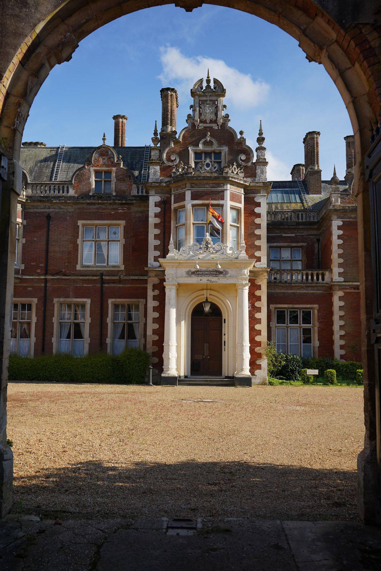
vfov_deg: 51.9
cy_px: 286
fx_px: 587
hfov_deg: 35.9
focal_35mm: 37
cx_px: 190
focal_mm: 37
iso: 100
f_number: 5.6
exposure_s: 1/400
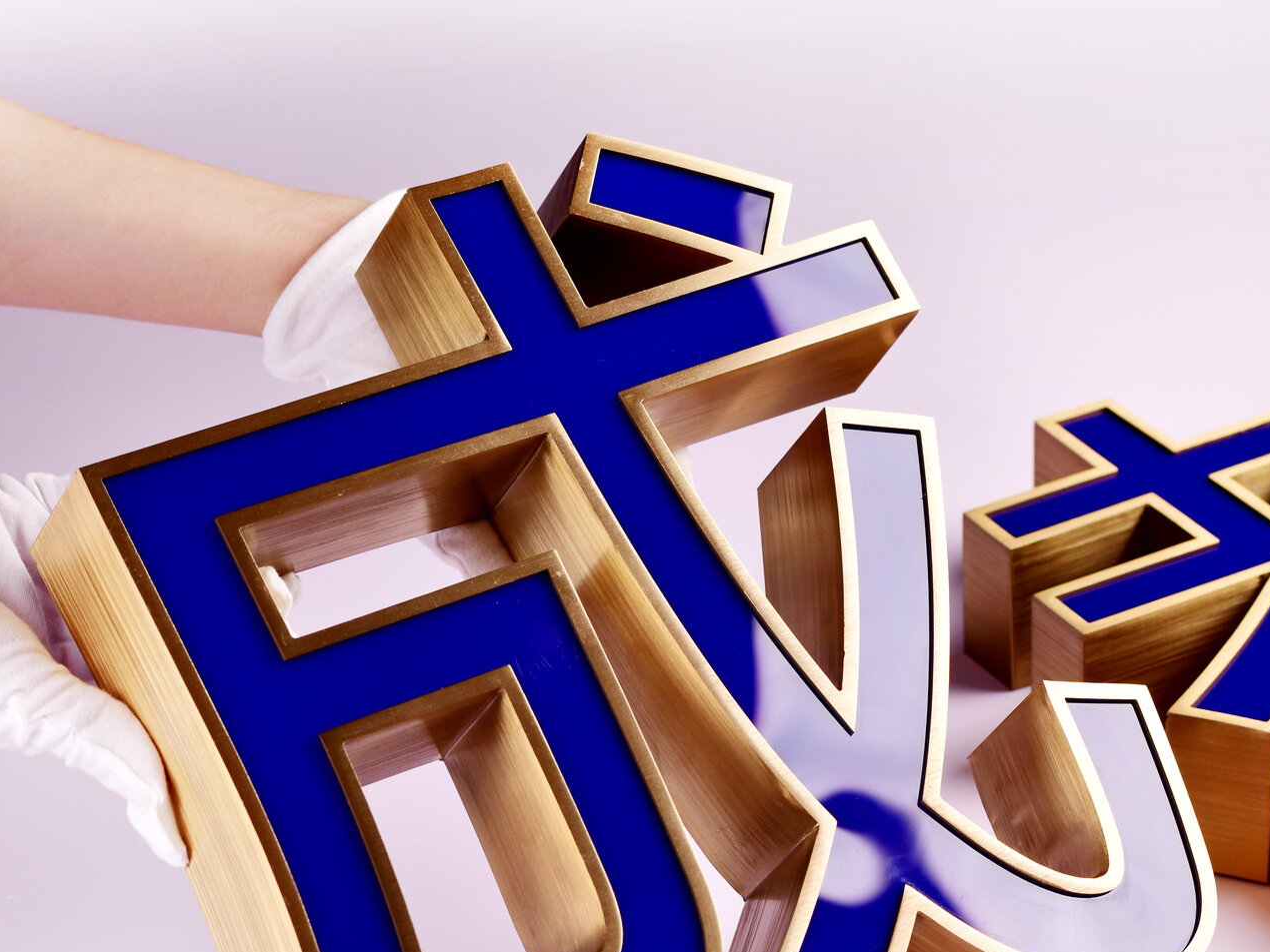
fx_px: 4000
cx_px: 637
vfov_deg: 13.5
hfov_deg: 18.0
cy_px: 735
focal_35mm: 109
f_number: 6.3
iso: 100
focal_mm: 50
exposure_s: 1/125
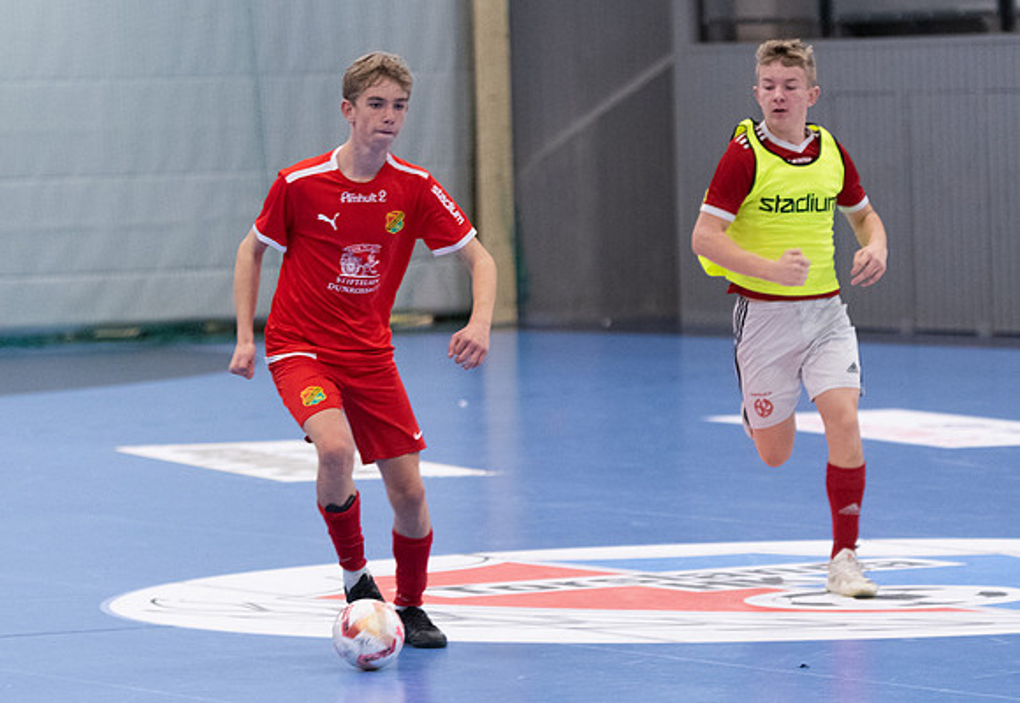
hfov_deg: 8.6
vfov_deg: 5.9
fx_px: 6788
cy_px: 371
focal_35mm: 237
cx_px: 393
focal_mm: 130
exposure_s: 1/400
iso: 4500
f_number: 3.2
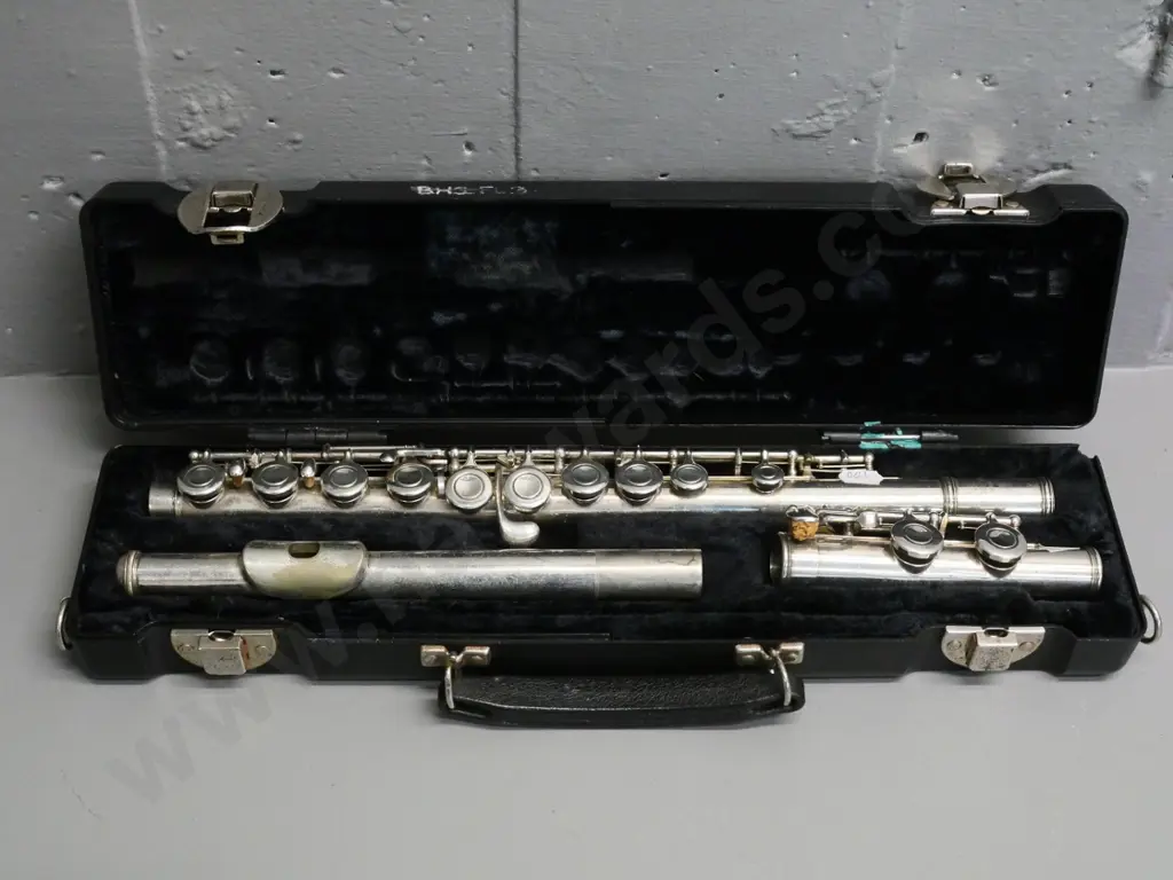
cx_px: 586
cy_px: 440
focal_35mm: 50
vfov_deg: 29.1
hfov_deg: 38.2
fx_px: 1694
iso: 3200
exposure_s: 1/125
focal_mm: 25
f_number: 5.6
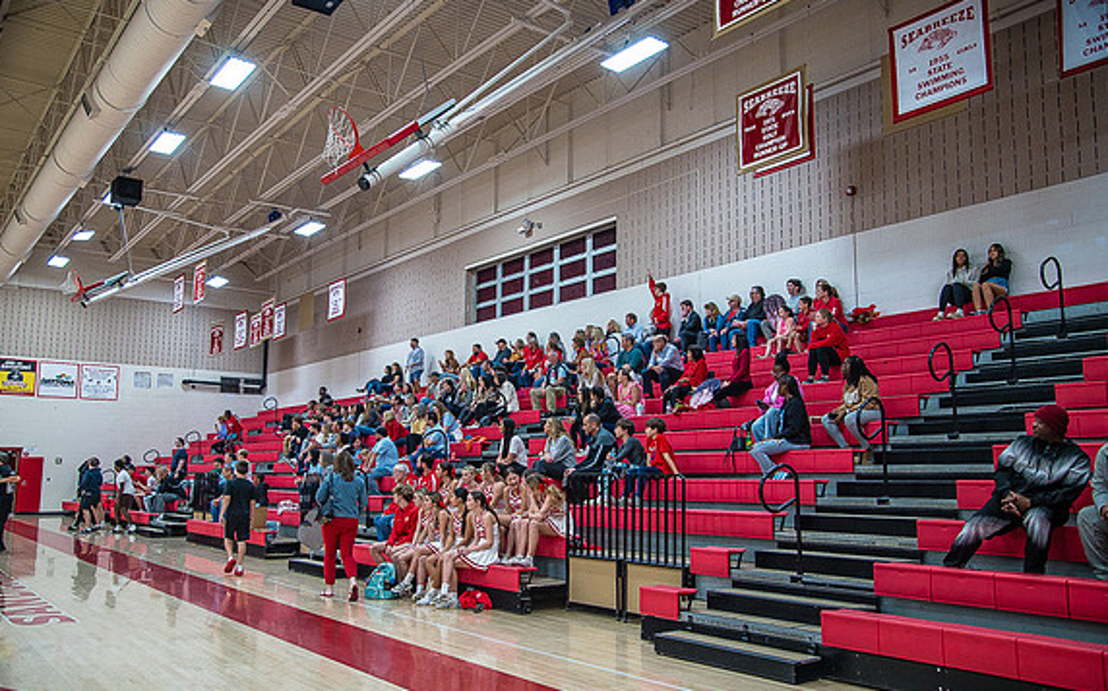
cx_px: 554
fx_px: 936
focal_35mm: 31
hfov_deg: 61.3
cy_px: 362
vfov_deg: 40.5
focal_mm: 30
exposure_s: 1/320
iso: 2000
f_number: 4
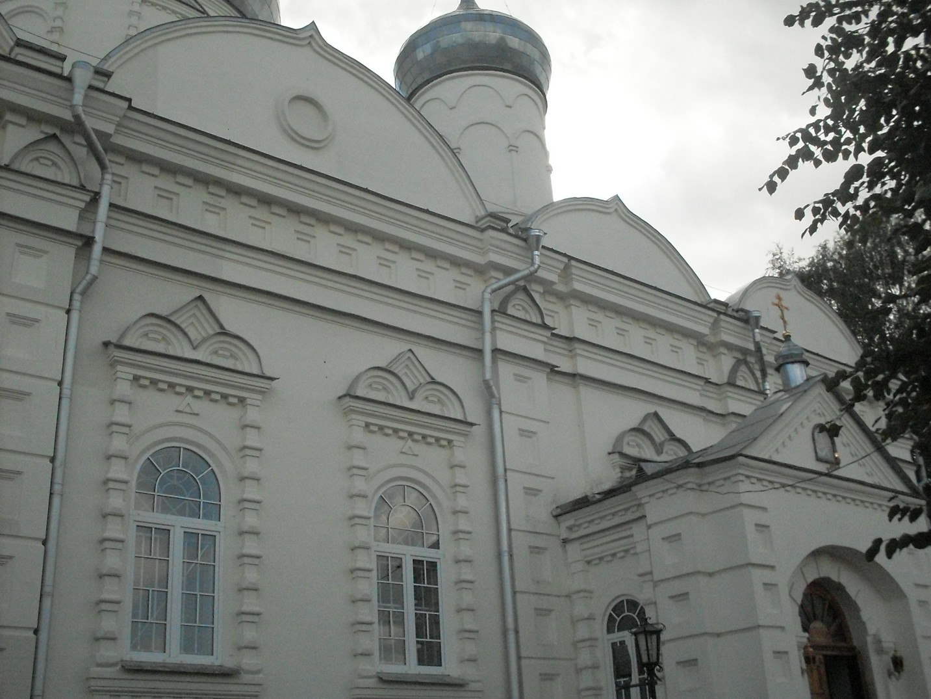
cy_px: 350
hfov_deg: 49.0
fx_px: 1022
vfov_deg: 37.7
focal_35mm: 38
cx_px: 466
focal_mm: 6.3
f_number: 8.4
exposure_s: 1/750
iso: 400
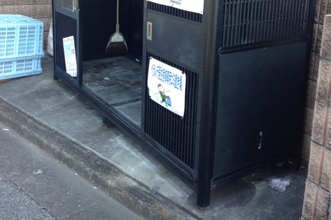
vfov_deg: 28.3
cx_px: 166
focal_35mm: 46
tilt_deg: -12.8
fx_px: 423
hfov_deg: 42.8
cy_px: 28
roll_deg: -1.4
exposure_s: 1/120
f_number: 2.4
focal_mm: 4.12
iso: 50
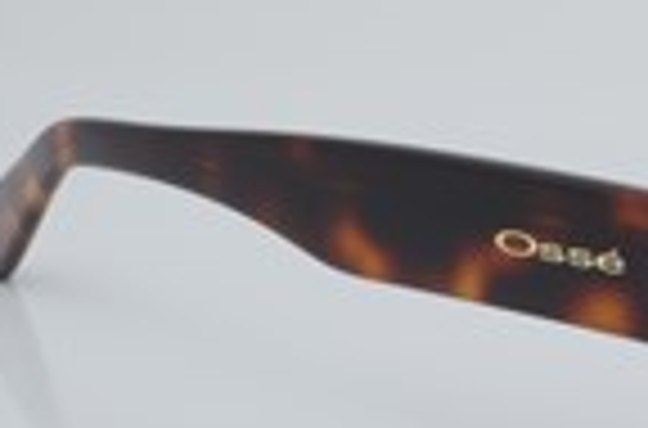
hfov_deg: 9.7
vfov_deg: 6.5
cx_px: 868
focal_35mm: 209
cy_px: 252
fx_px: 3750
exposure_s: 1/4
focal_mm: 50
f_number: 29
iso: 100
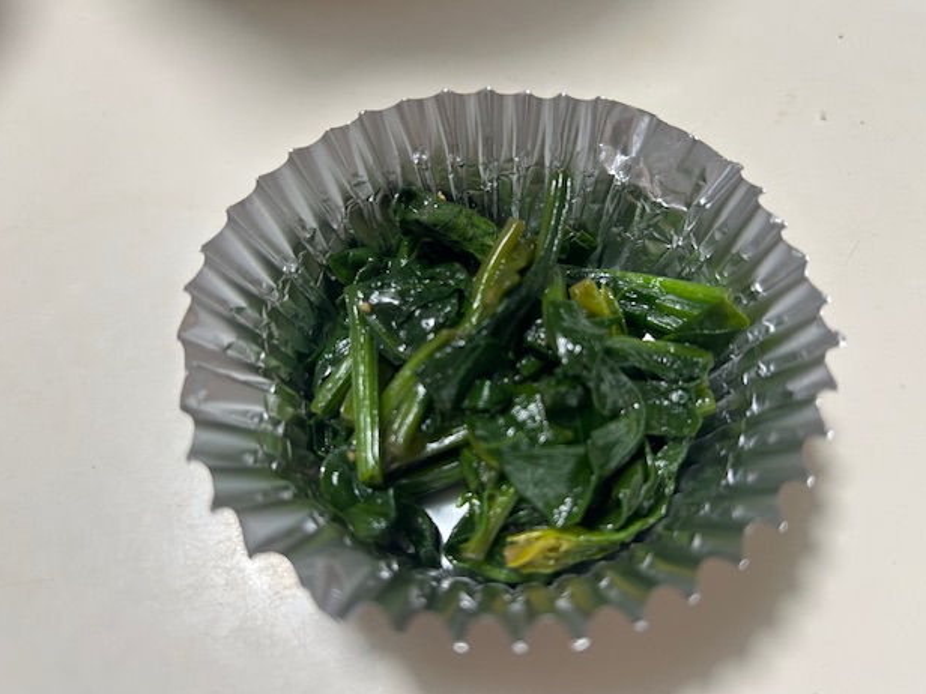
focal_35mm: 27
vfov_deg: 51.3
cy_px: 336
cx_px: 475
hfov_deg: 65.3
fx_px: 722
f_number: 1.5
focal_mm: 5.7
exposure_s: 1/60
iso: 125
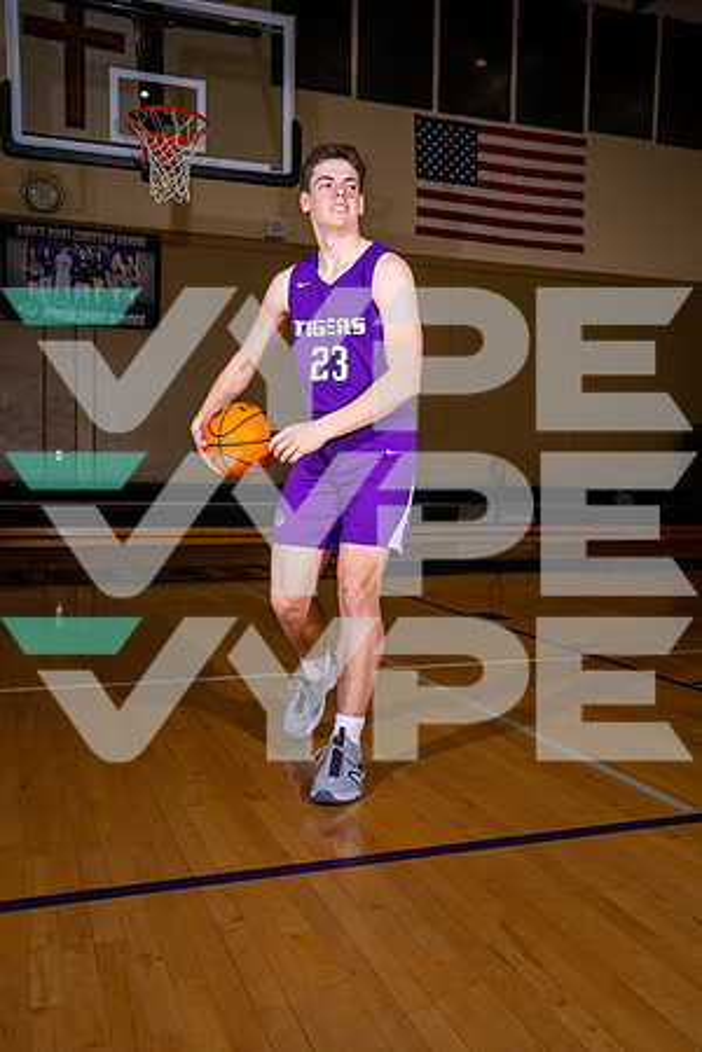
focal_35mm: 33
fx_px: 965
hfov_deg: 40.0
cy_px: 526
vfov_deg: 57.2
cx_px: 351
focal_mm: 33
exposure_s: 1/125
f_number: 5.6
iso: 200
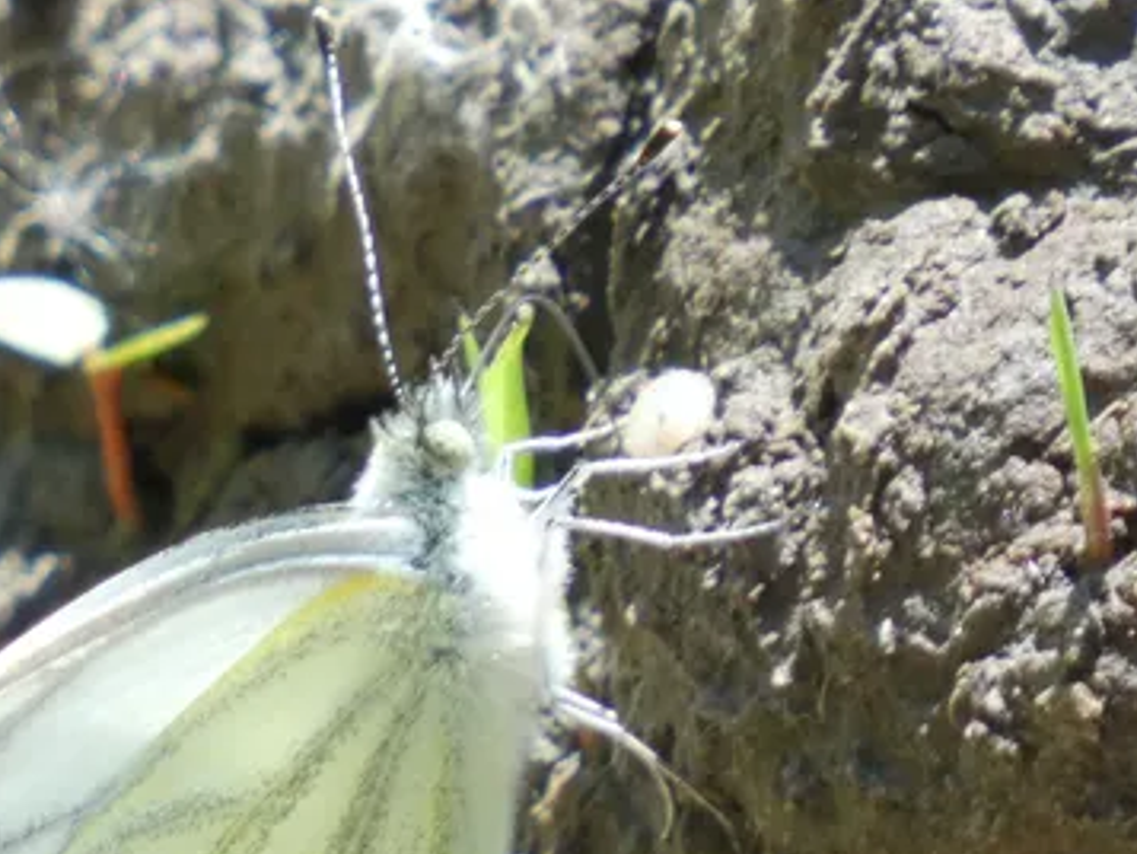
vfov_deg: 0.7
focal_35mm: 2063
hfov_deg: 1.0
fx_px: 67784
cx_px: 299
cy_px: 723
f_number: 5.8
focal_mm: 206.4
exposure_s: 1/125
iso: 160
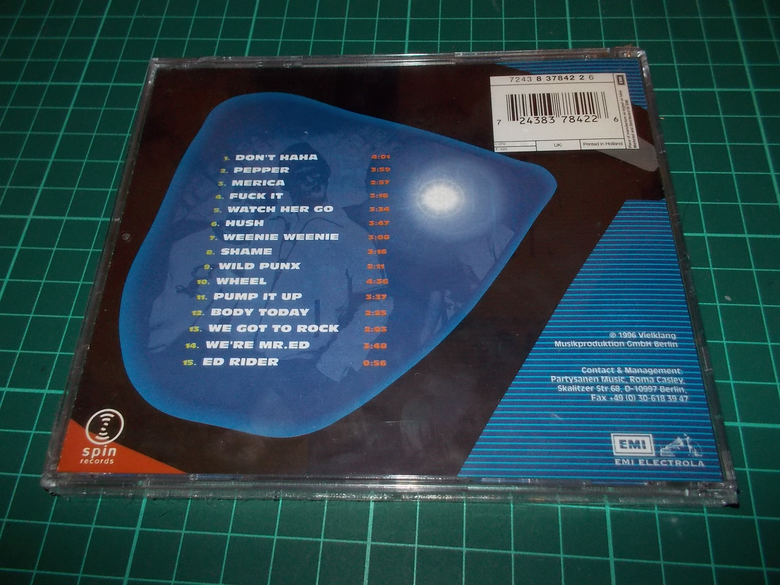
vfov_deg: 48.2
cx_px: 390
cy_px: 292
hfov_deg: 61.7
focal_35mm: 29
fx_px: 653
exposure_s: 1/30
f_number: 3.3
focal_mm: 4.1
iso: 200
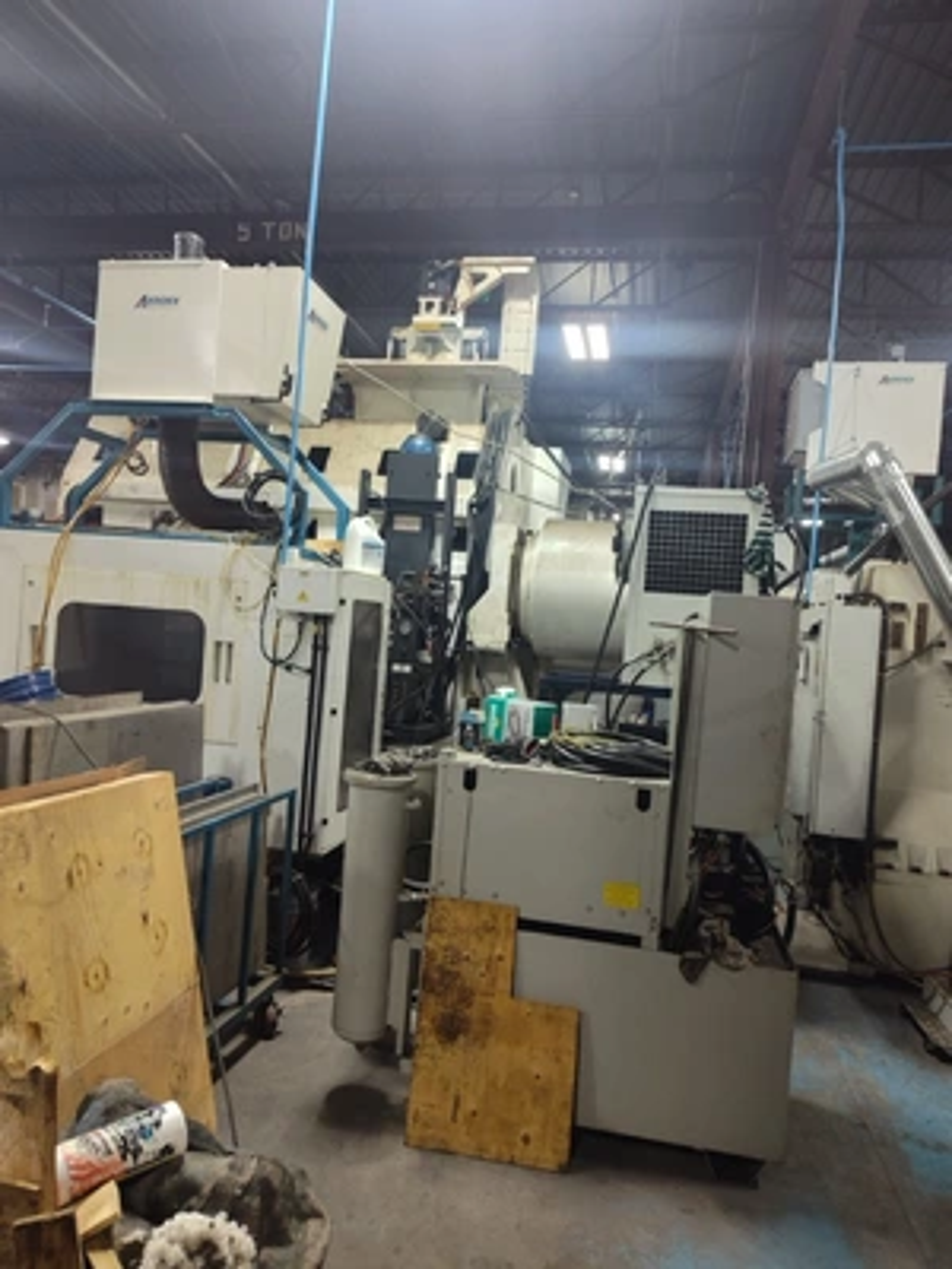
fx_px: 843
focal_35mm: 23
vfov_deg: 73.9
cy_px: 634
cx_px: 476
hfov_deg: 58.9
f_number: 1.8
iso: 613
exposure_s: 1/60
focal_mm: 5.56
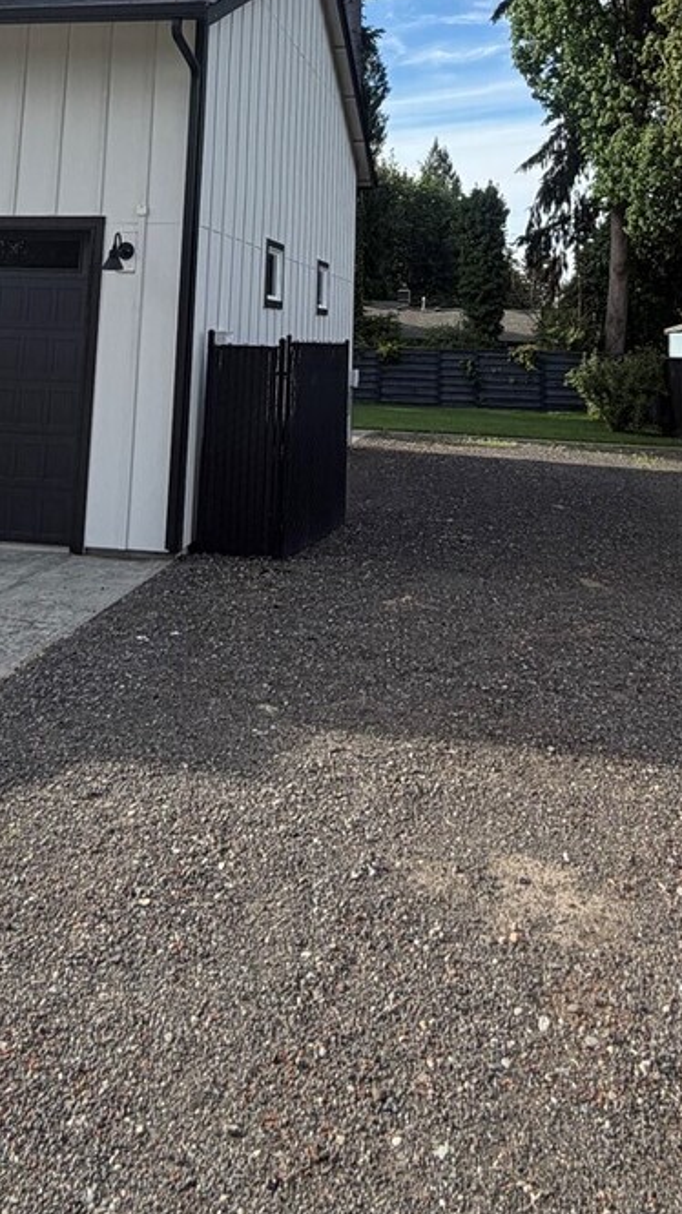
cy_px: 146
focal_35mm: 33
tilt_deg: +10.9
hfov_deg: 35.6
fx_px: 1062
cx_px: 328
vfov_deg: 53.0
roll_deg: -1.5
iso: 32
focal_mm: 2.22
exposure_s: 1/770
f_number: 2.2
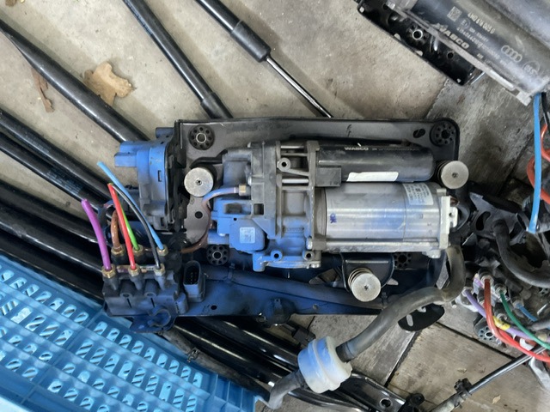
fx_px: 461
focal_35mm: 29
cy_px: 206
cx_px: 275
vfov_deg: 48.2
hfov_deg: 61.7
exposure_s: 1/25
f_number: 1.8
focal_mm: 3
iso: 250
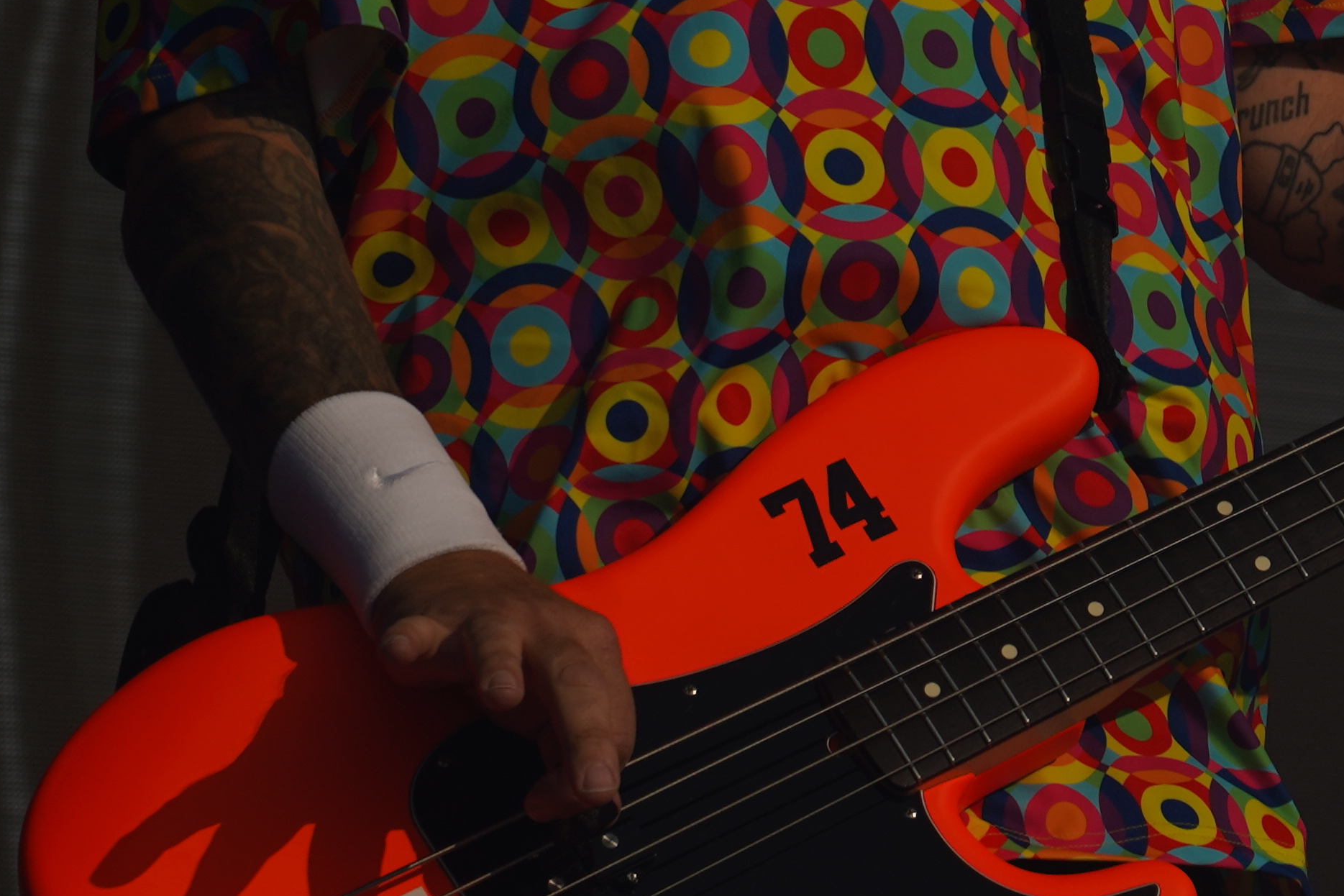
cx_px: 1550
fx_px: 12580
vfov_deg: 4.1
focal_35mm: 337
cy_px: 2
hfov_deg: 6.1
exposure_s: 1/1600
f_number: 8
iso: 100
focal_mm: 105
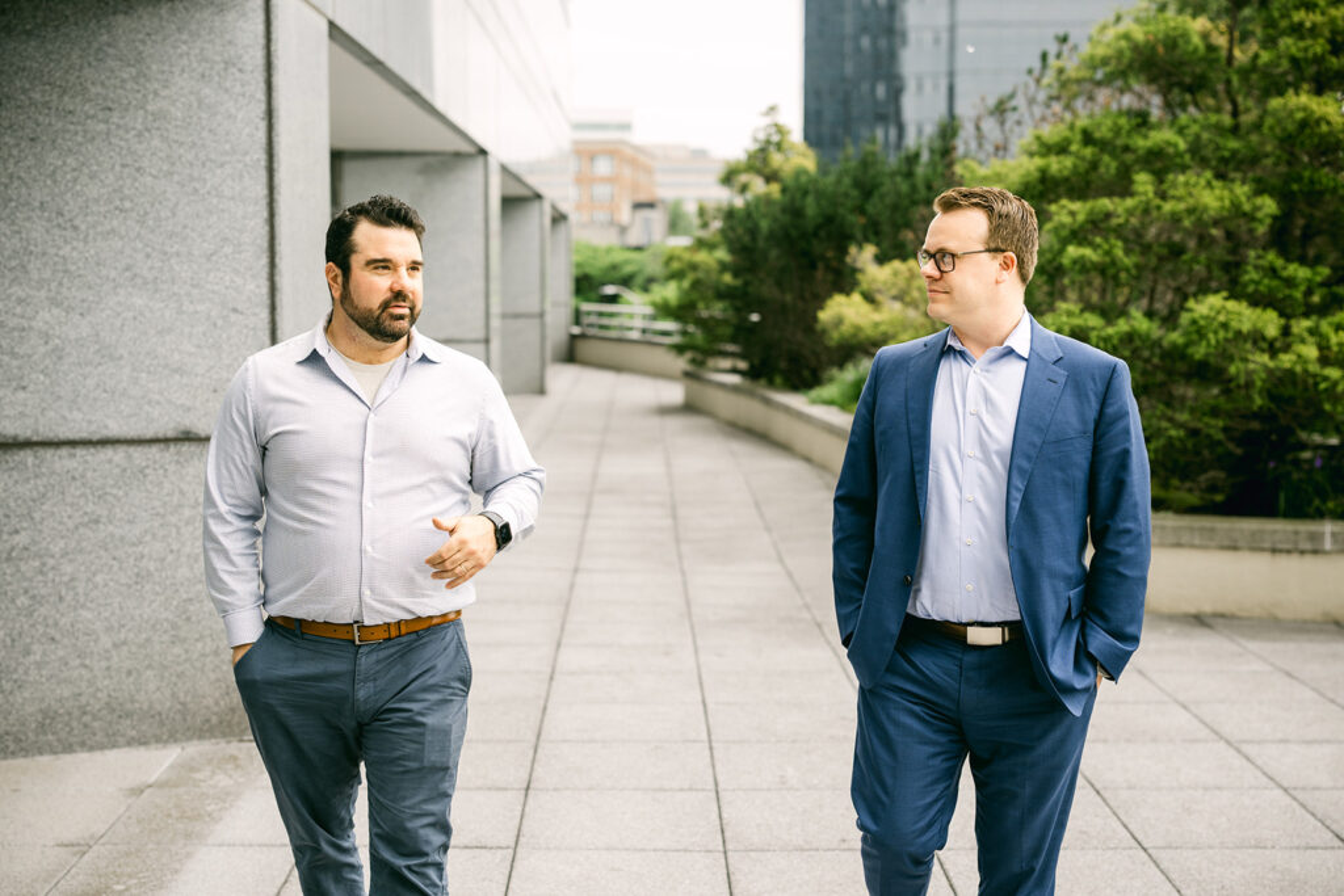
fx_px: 1867
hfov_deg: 39.6
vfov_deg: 27.0
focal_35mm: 50
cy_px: 448
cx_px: 672
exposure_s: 1/1000
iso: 160
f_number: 2.5
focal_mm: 50
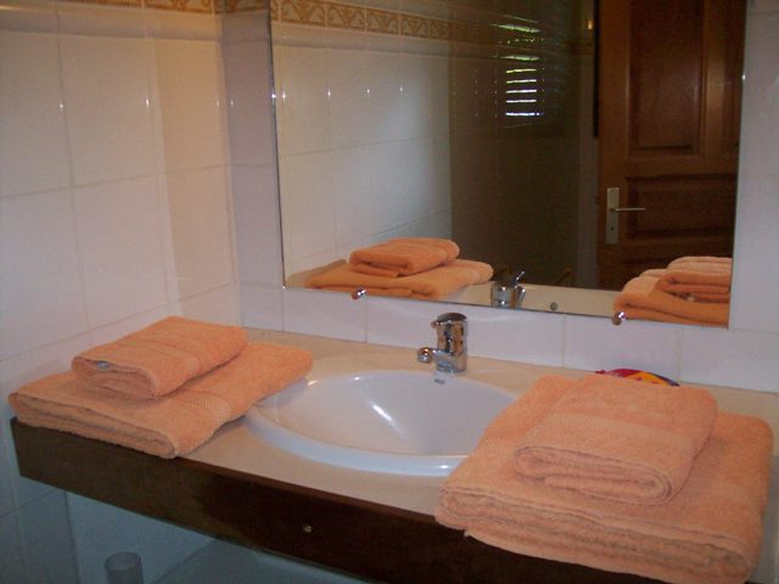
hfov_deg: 51.4
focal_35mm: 36
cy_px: 292
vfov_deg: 39.7
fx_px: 810
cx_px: 390
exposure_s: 1/64
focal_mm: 6
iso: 200
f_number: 2.7
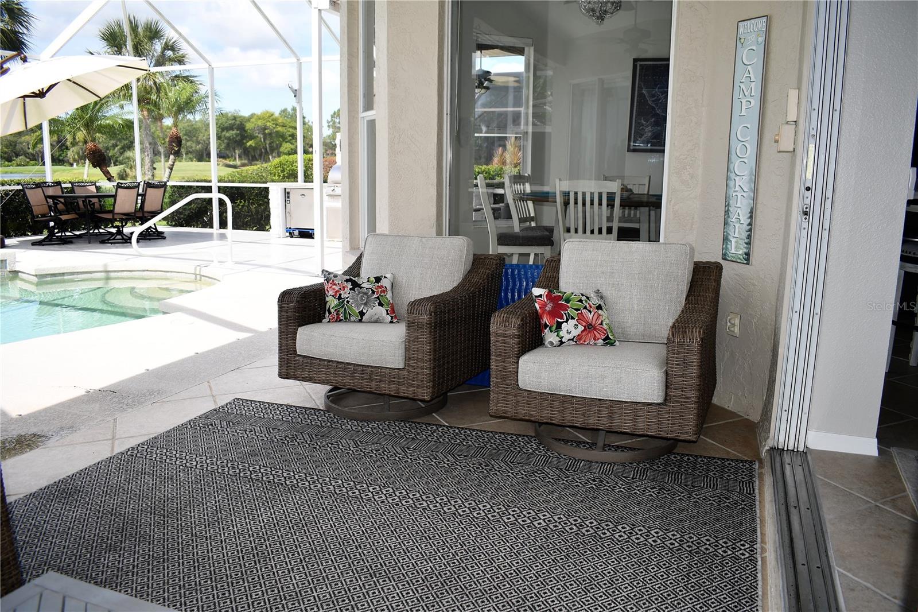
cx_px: 459
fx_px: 688
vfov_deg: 47.9
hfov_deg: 67.4
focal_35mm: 27
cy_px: 306
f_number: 4.5
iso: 100
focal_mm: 18
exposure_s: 1/250
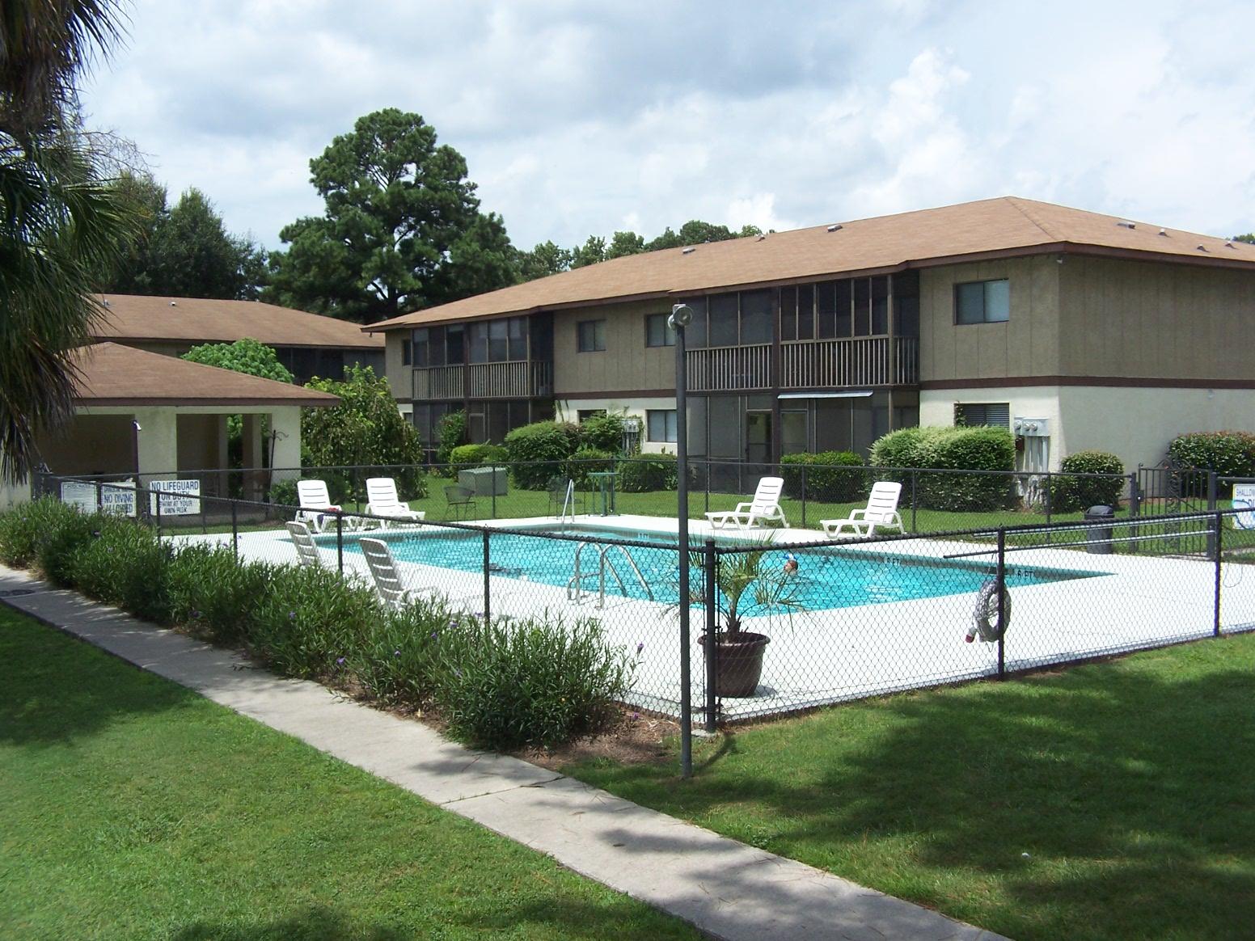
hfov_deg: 32.7
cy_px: 470
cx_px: 628
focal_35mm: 59
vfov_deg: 24.8
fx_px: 2139
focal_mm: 9.8
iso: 80
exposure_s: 1/750
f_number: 4.5
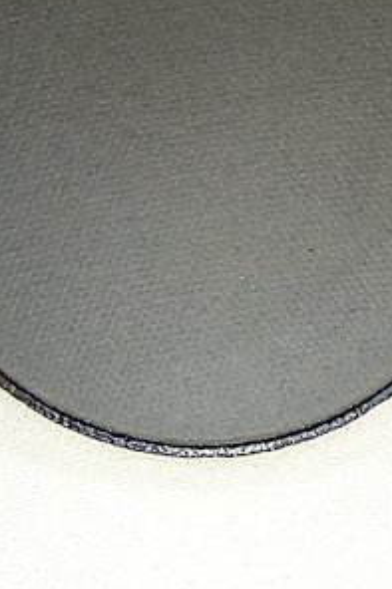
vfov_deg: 3.8
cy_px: 181
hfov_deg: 2.5
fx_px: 8830
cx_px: 207
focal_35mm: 540
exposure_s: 1/3.2
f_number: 5.5
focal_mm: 28.7
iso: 200
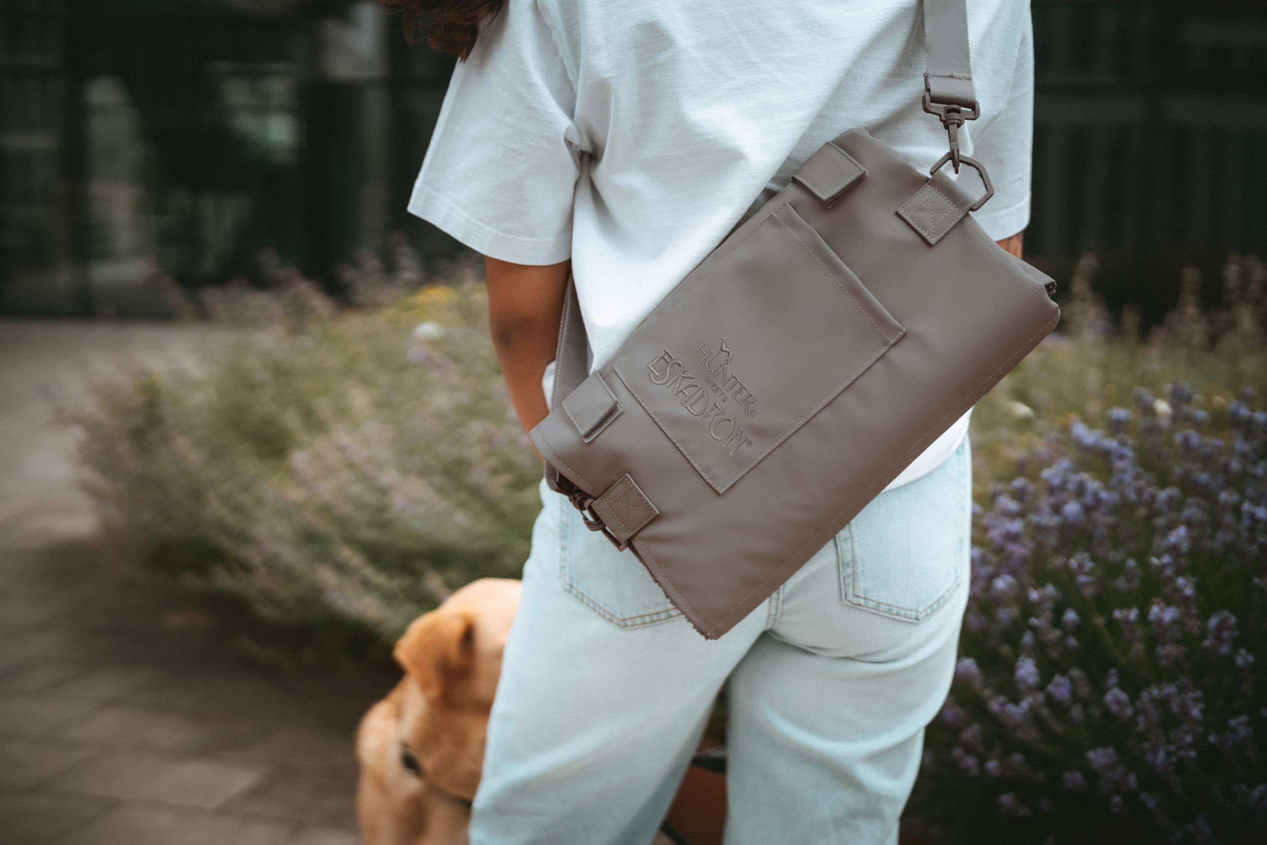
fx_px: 1760
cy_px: 422
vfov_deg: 27.0
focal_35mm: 50
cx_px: 634
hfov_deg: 39.6
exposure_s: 1/8000
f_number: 1.8
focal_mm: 50
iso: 400
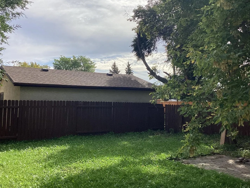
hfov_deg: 52.6
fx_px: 253
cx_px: 124
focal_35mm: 35
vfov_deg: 40.7
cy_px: 93
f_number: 2.4
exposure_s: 1/1314
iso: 25
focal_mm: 3.3
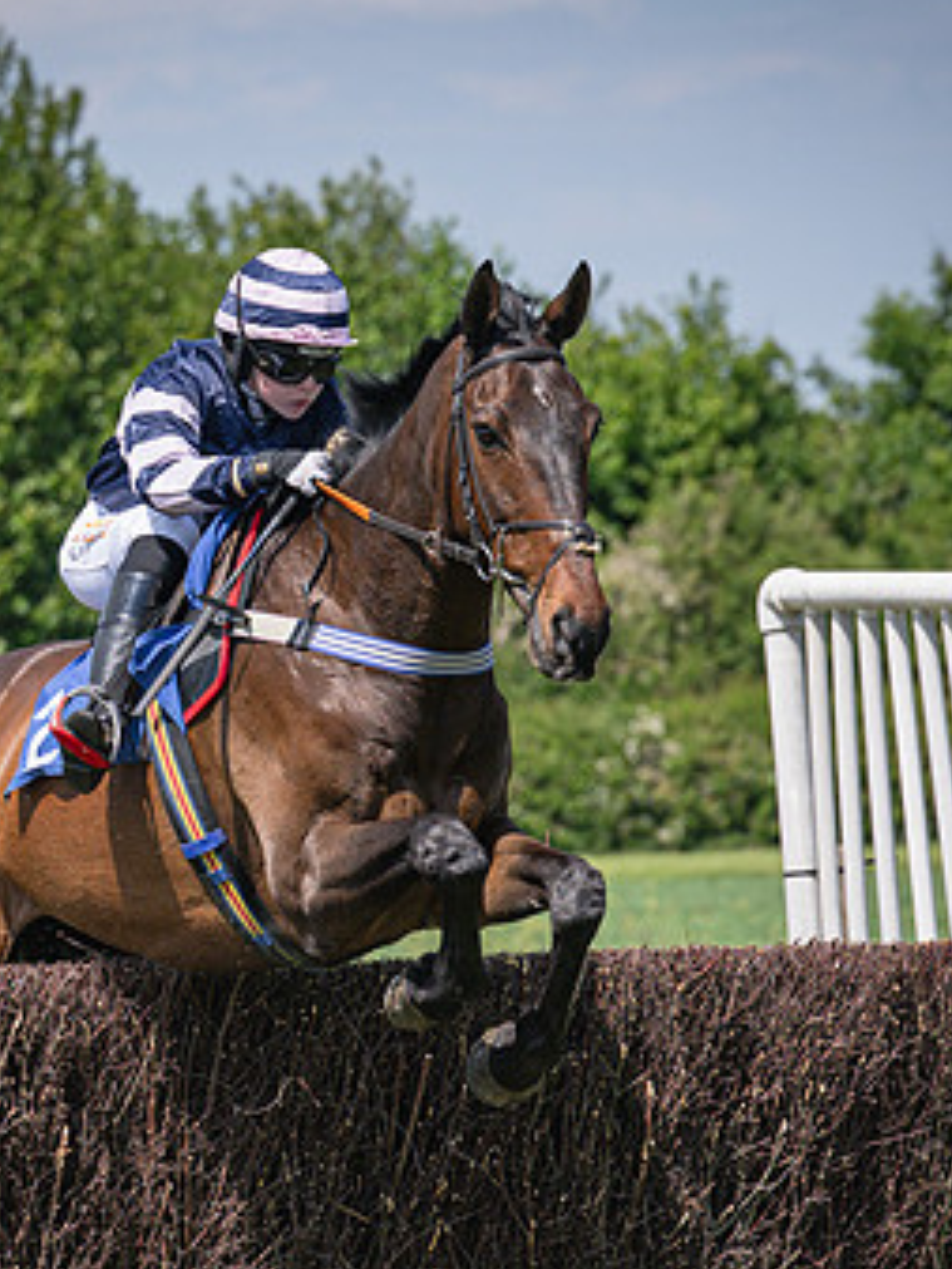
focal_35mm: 330
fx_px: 12093
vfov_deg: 6.0
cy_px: 736
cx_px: 339
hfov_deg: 4.5
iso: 200
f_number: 4
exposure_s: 1/3200
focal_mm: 115
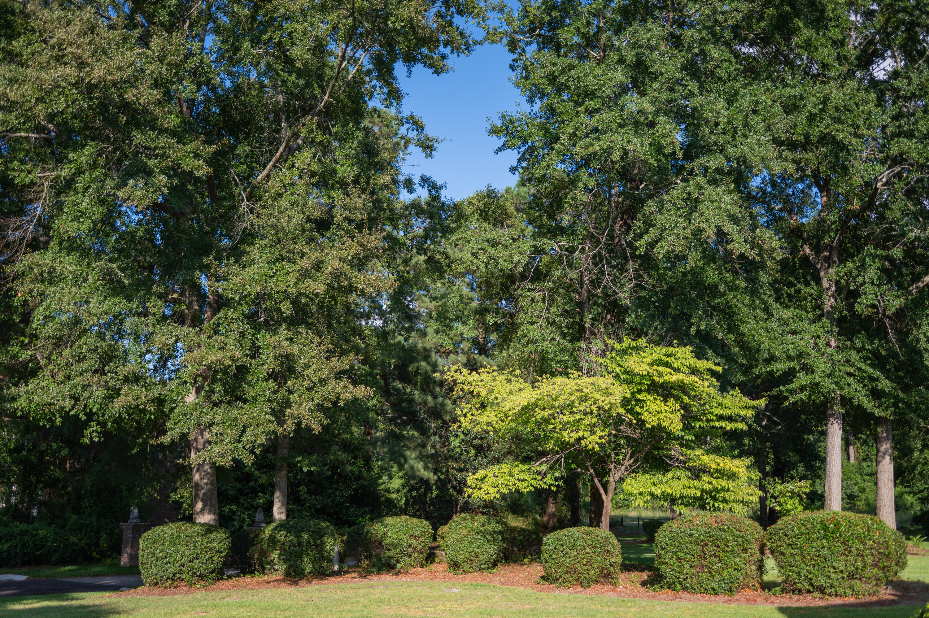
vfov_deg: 37.8
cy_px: 309
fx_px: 903
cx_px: 464
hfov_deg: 54.5
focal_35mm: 35
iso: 160
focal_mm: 35
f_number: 2
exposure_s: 1/3200
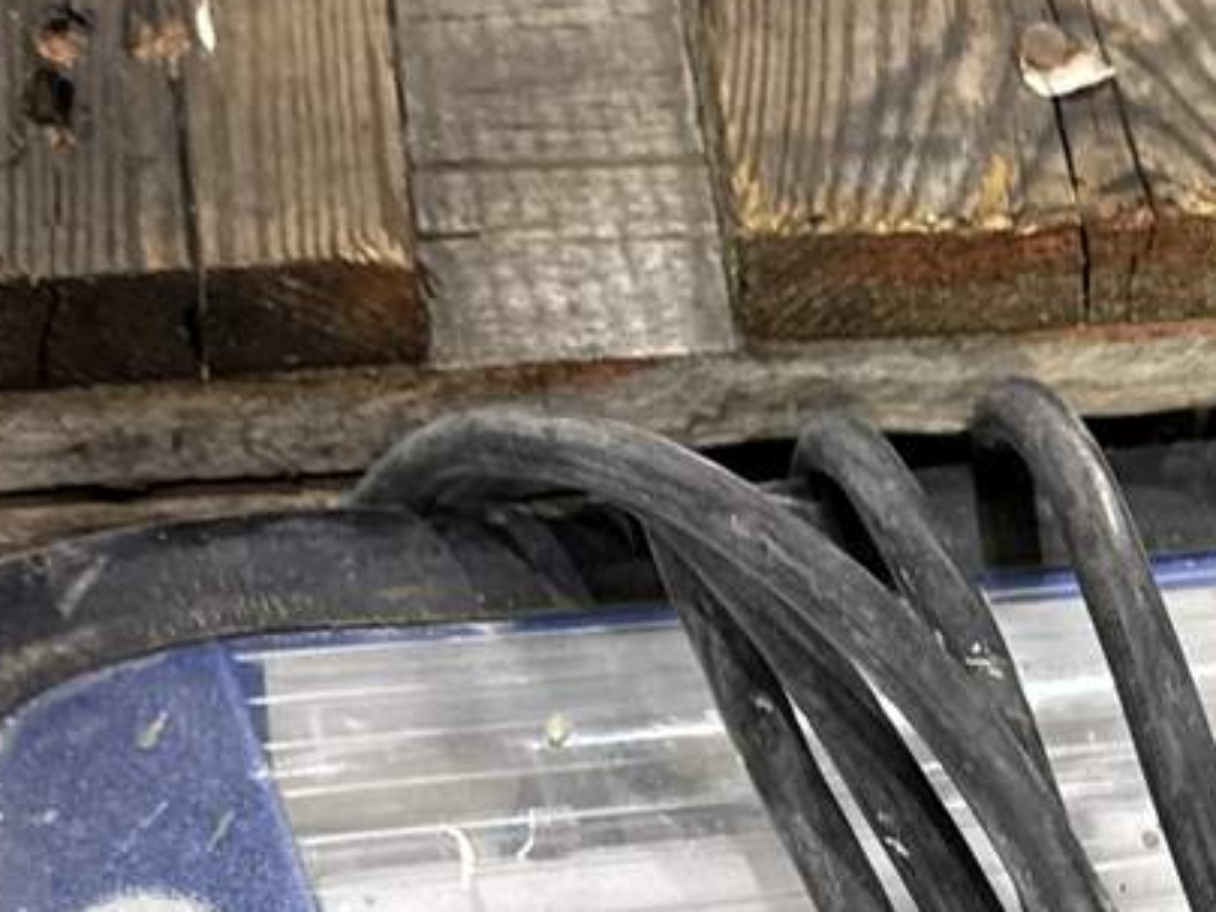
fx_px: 3337
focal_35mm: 95
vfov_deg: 15.0
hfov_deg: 20.1
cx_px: 1159
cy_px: 1141
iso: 200
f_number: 1.78
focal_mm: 6.76
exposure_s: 1/84
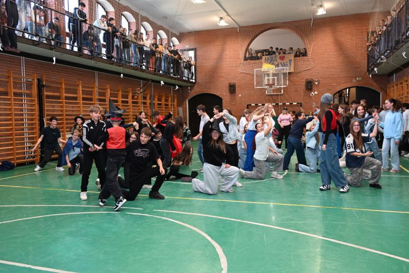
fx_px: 341
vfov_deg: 43.6
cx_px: 204
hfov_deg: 61.9
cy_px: 136
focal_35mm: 30
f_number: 5.6
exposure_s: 1/125
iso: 1600
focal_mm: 30
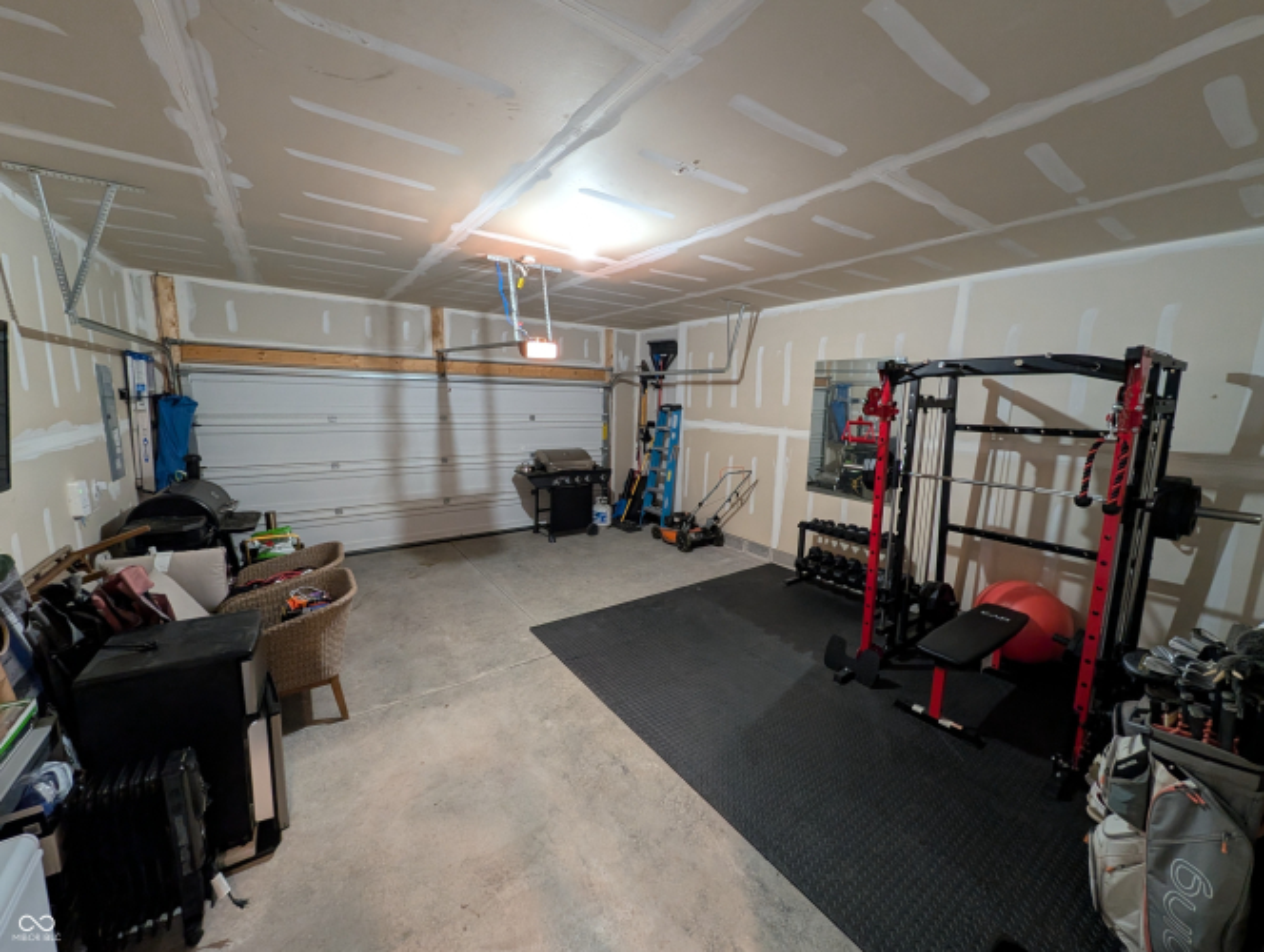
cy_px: 476
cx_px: 632
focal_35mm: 12
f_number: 1.7
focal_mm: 2.02
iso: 121
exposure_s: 1/24
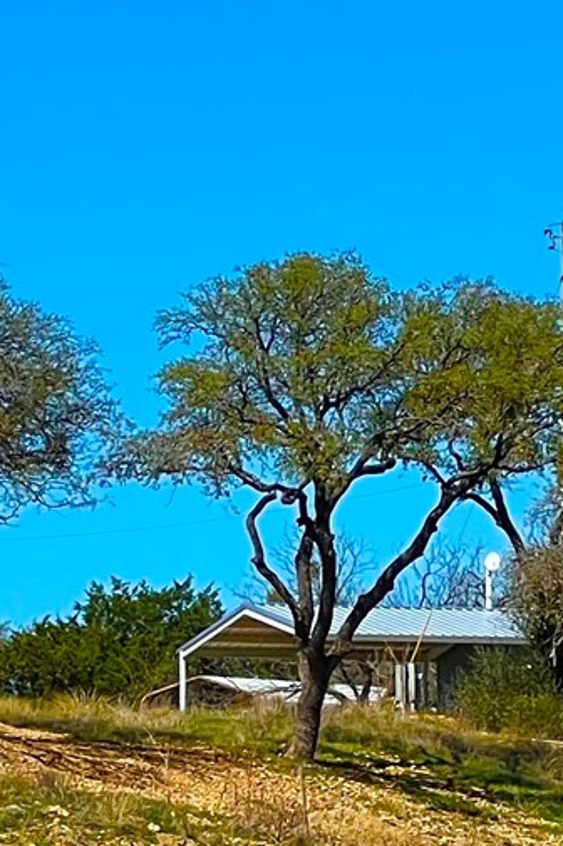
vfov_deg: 6.3
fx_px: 7634
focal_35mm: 325
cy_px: 431
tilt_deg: +5.1
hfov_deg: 4.2
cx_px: -597
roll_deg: +0.4
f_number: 2.8
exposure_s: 1/1043
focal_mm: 9
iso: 32
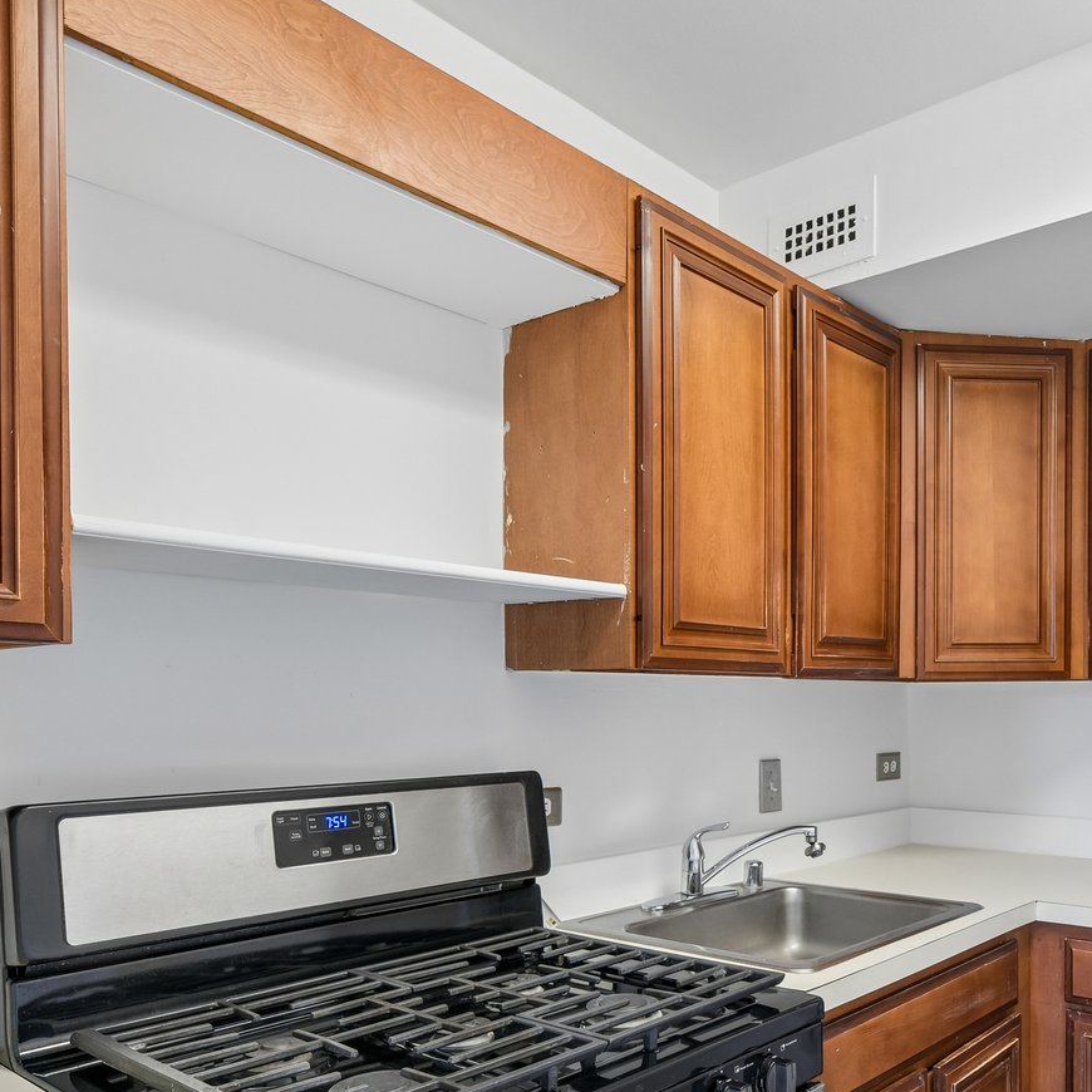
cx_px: 742
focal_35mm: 28
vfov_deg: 56.3
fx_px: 999
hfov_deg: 55.9
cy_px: 709
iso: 400
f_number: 8
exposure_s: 1/13
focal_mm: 14
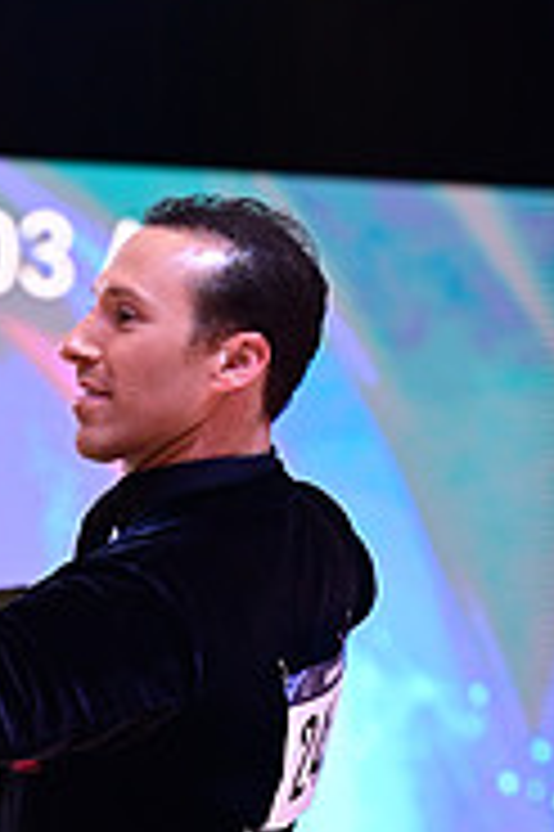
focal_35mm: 232
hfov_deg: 5.9
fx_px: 5365
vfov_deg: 8.8
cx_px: -176
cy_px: 1057
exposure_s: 1/500
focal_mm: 74
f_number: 2.8
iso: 2000
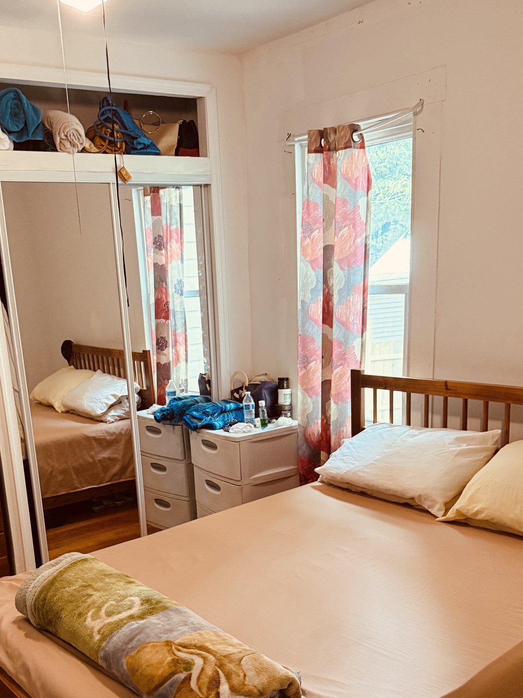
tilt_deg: -15.3
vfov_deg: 50.2
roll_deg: +3.4
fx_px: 725
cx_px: 215
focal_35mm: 36
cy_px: 478
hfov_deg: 39.5
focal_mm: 6.76
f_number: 1.78
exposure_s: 1/60
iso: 500
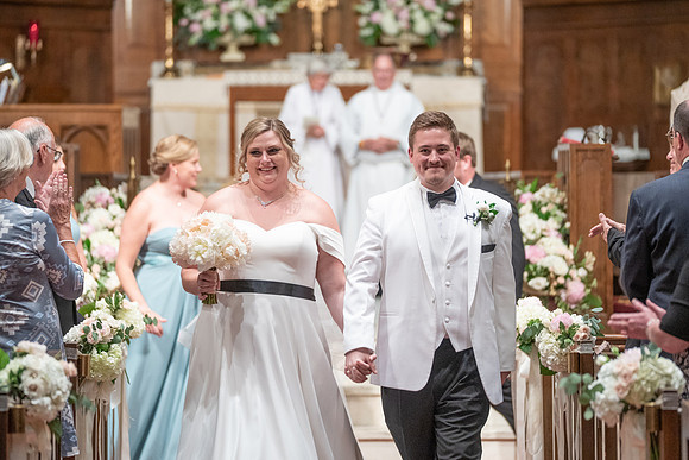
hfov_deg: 12.7
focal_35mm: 161
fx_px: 3089
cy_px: 224
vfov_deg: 8.5
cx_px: 339
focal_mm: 144
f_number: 2.8
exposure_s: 1/160
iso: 2000
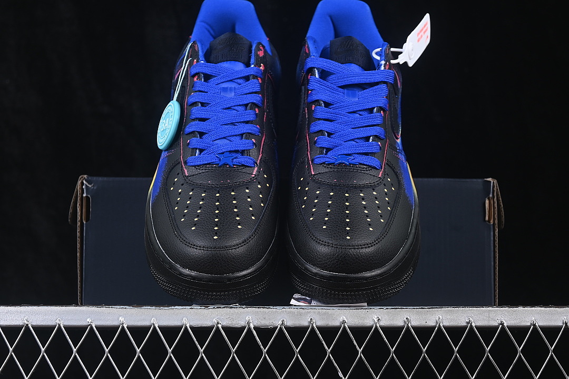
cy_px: 190
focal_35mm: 75
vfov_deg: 18.2
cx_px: 284
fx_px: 1185
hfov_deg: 27.0
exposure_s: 1/60
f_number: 6.3
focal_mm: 50
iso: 160
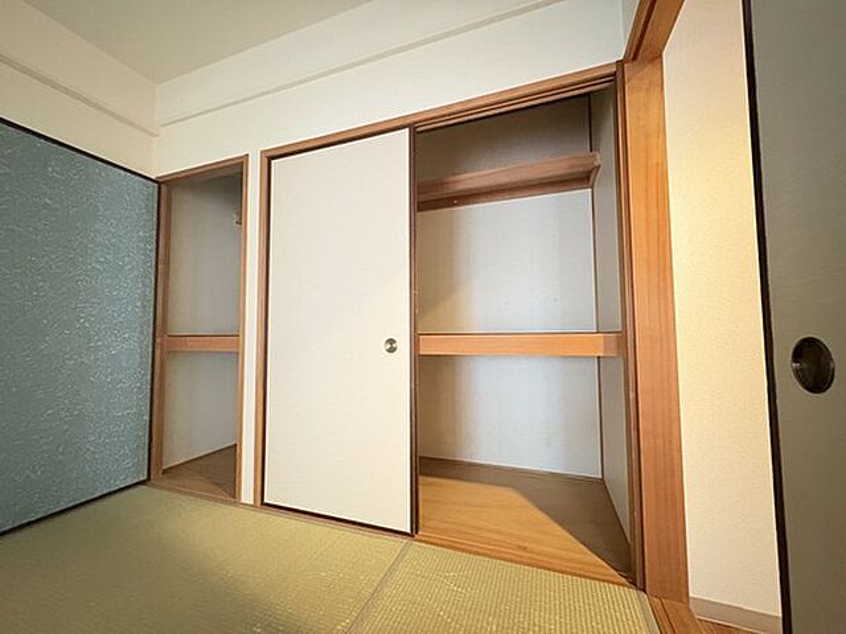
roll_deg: +0.9
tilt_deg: +2.7
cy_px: 317
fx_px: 342
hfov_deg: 102.1
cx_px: 423
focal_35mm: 14
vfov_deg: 85.7
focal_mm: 2.22
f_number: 2.2
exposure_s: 1/15
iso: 2000
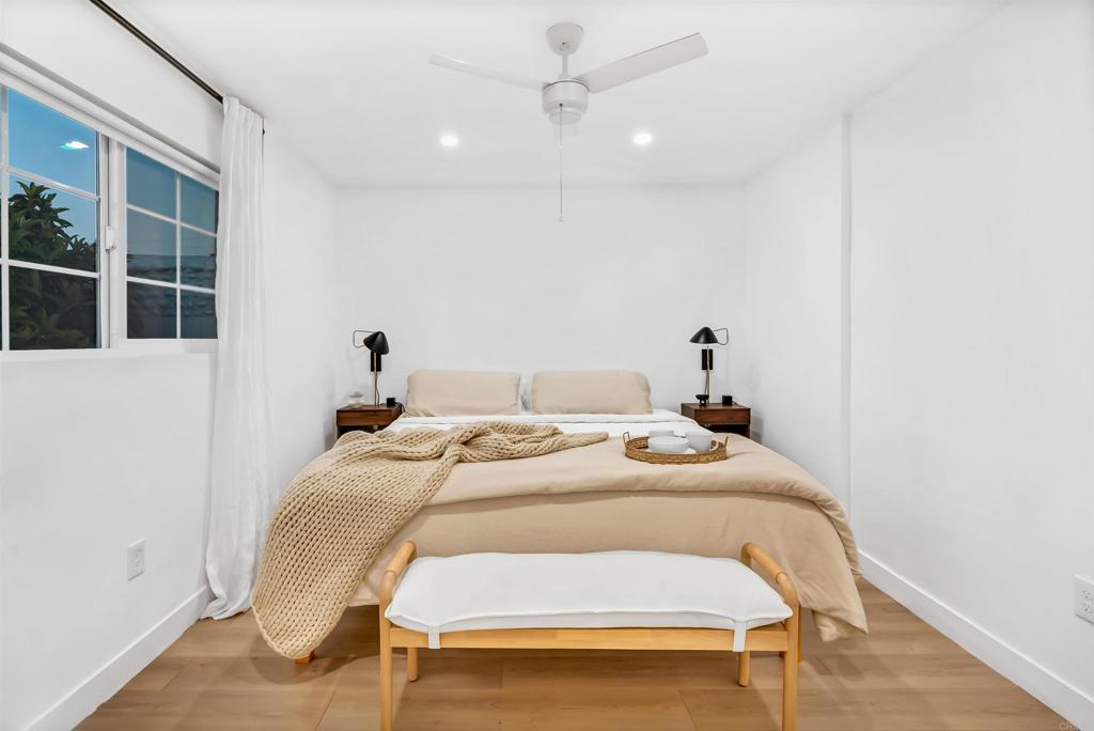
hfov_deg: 96.7
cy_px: 366
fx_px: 486
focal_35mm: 16
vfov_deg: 73.8
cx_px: 547
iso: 400
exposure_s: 1/3.33
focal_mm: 16
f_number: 8
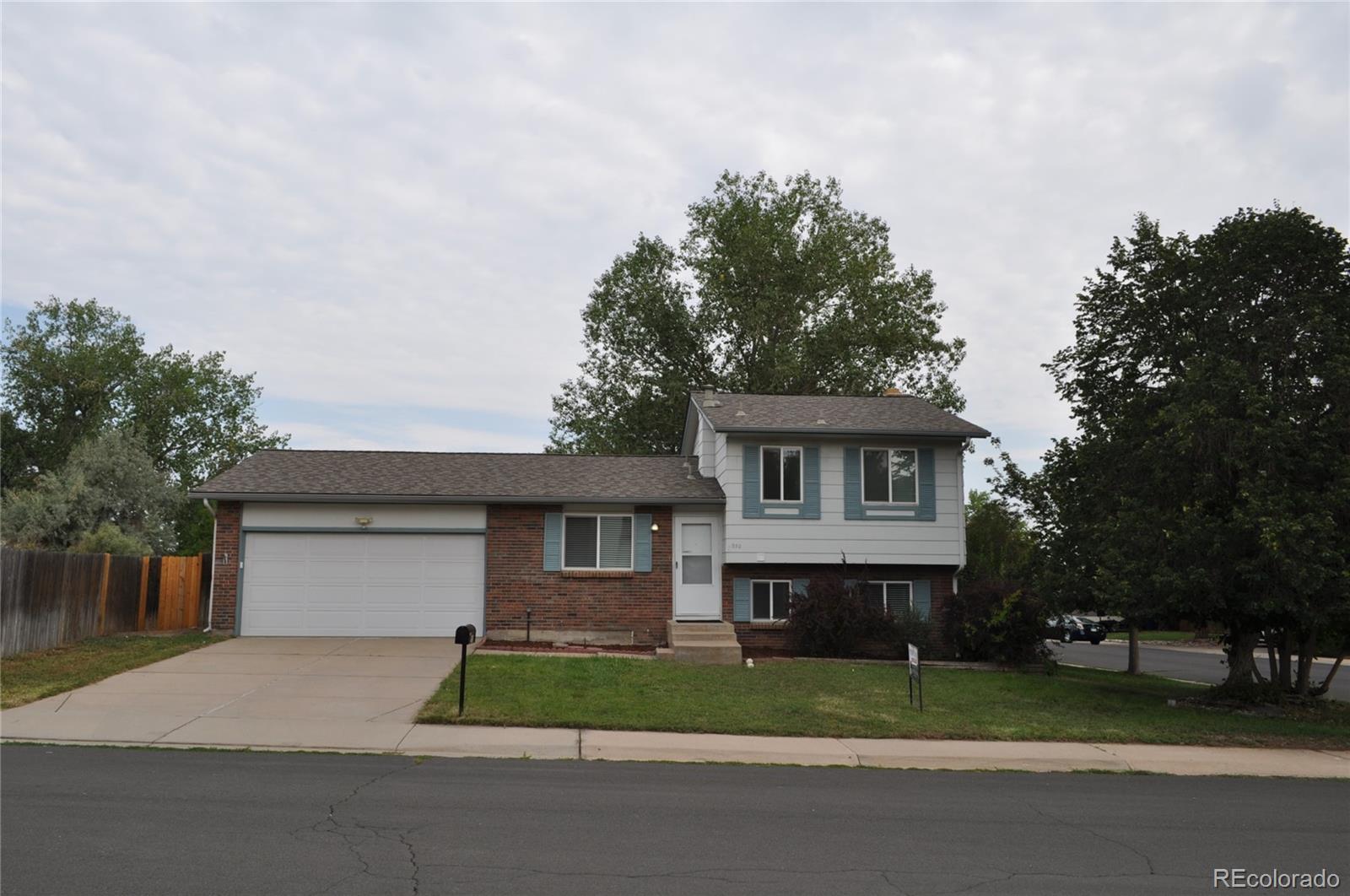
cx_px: 675
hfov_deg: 67.5
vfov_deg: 47.8
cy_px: 448
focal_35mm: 27
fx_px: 1011
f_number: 11
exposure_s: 1/200
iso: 200
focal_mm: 18
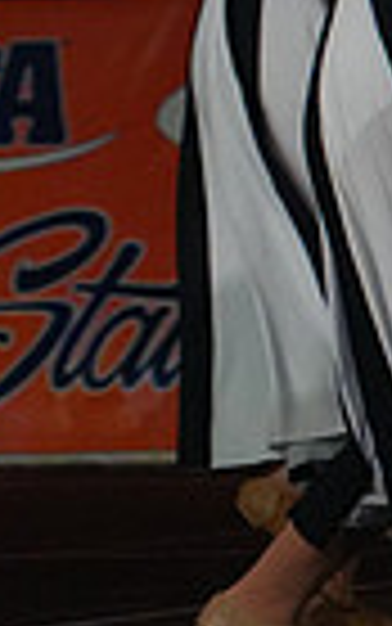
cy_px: -34
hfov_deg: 1.2
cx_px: -888
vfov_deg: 1.9
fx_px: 18851
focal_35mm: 1104
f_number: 5.6
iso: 12800
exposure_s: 1/1000
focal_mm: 260
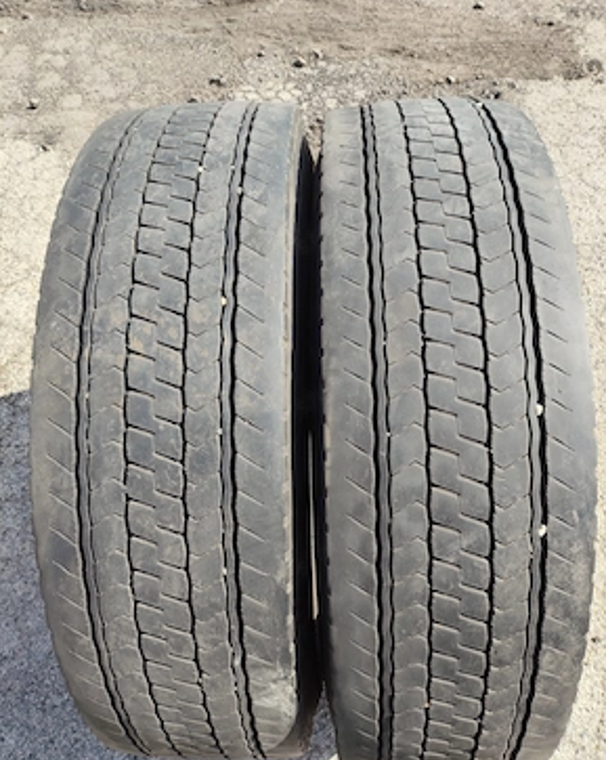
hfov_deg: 53.1
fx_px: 606
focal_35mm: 27
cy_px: 397
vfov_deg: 64.1
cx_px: 308
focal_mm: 4.71
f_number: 1.79
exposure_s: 1/669
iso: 50
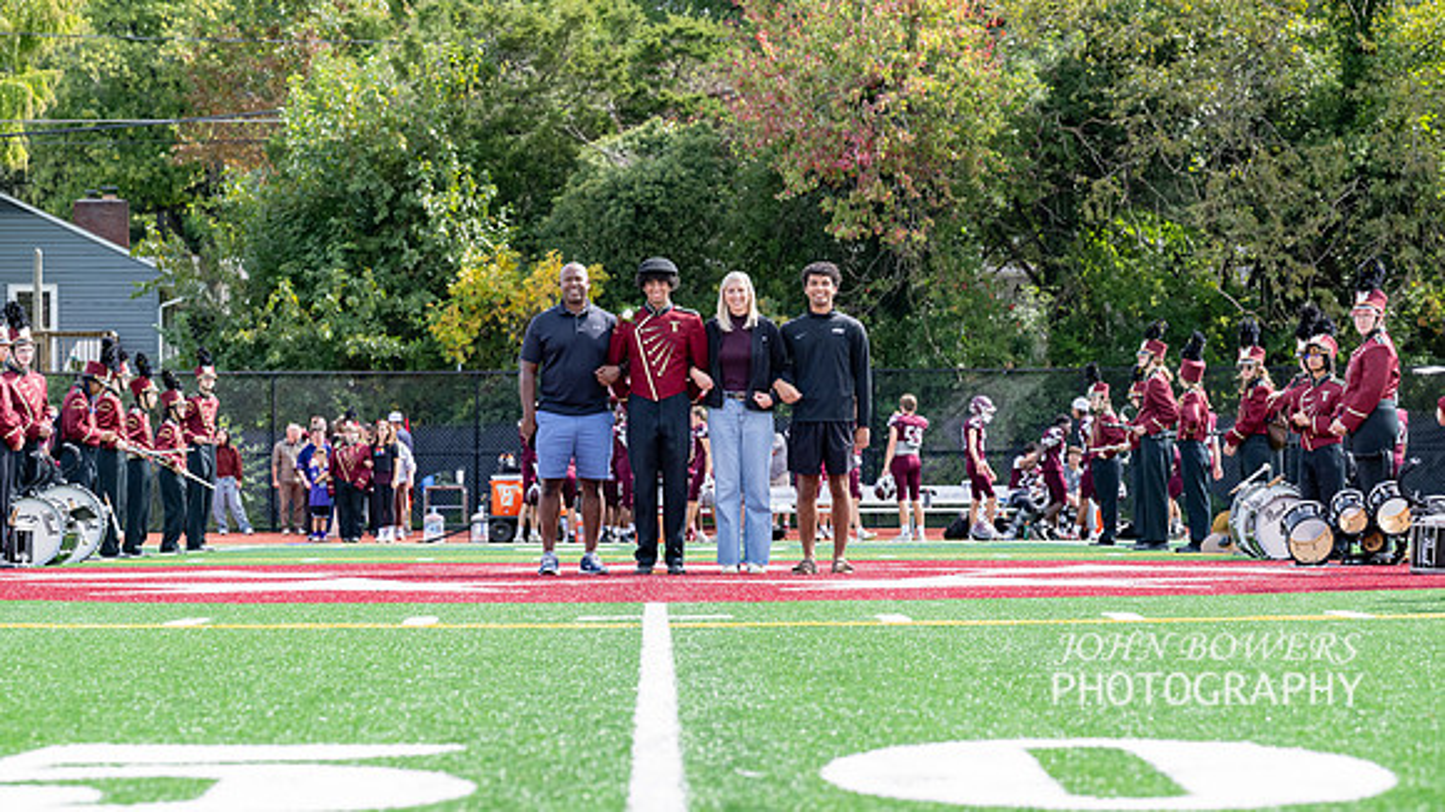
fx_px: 4093
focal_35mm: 107
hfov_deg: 20.0
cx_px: 722
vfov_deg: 11.3
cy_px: 406
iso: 720
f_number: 5.6
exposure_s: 1/1000
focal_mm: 102
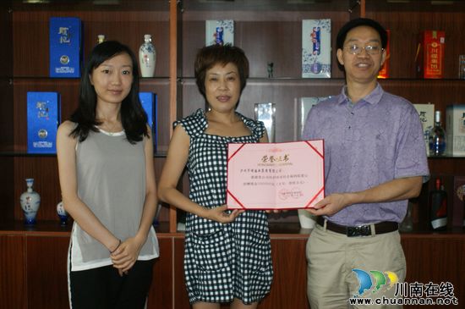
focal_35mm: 45
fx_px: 580
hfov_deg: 43.7
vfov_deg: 29.8
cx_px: 232
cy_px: 154
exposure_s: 1/60
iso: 400
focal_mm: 30
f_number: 5.6
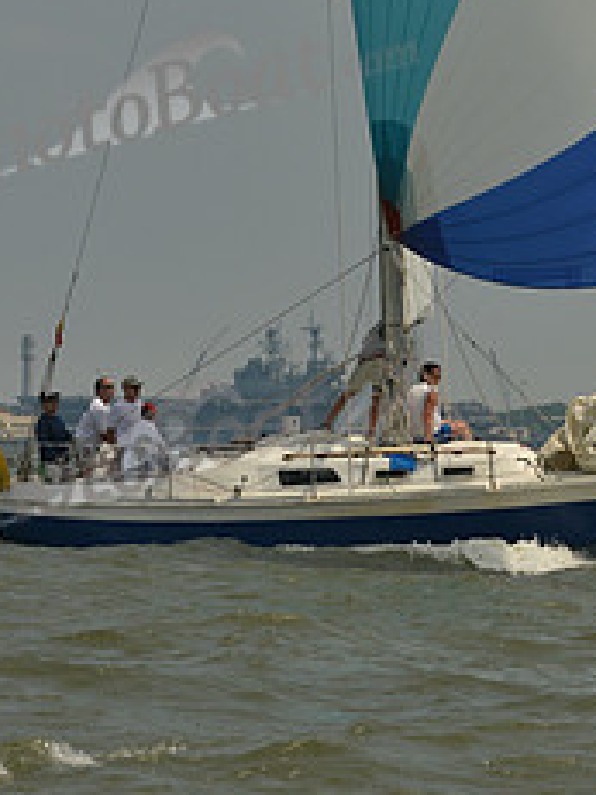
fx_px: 11098
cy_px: -124
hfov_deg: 3.1
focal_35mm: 483
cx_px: 598
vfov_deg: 4.1
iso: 400
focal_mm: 200
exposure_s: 1/1250
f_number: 11
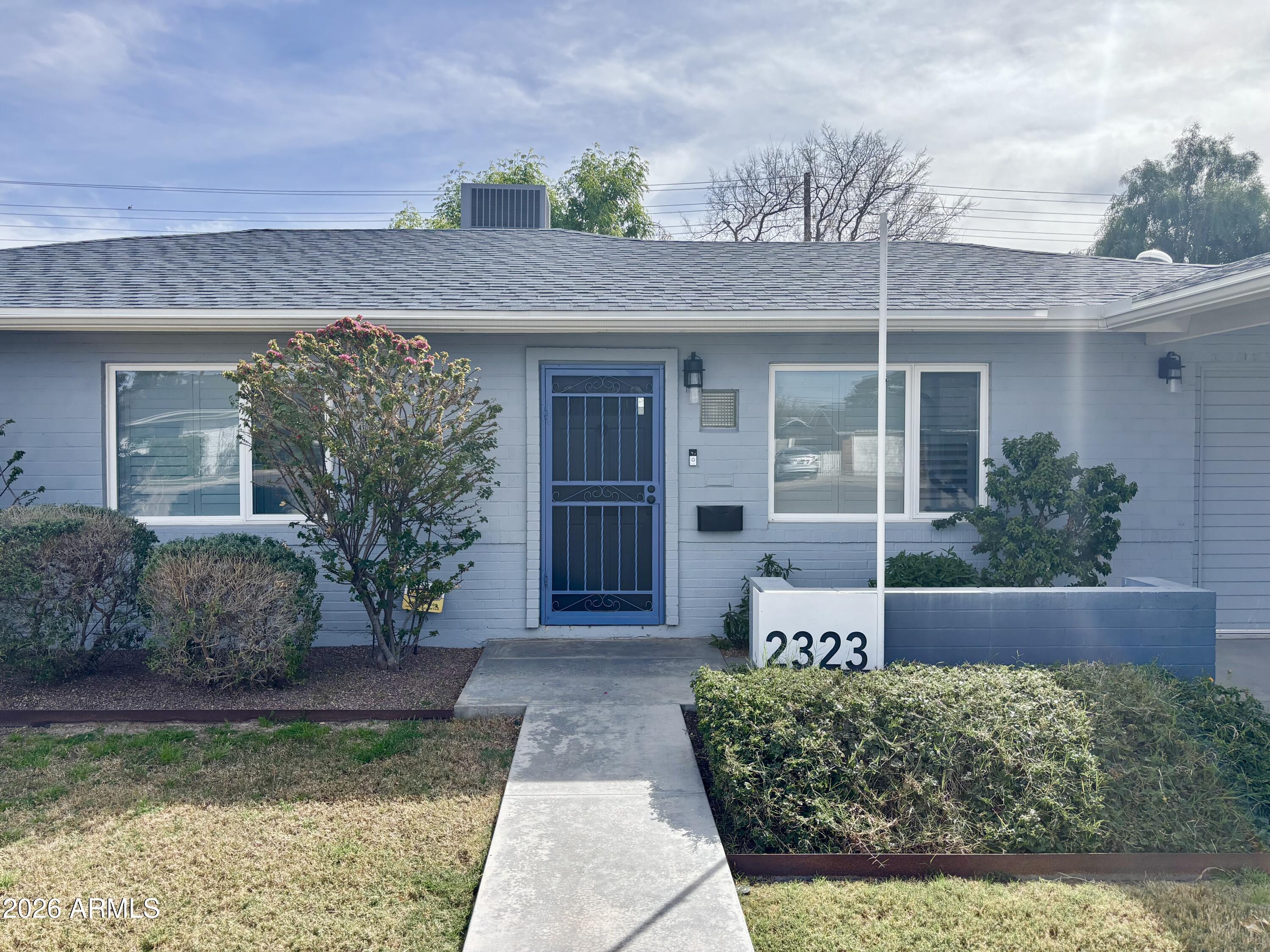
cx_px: 635
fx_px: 954
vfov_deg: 53.1
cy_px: 476
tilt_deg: -1.9
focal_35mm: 26
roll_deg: -0.6
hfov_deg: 67.3
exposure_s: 1/2857
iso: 50
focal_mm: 5.96
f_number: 1.6
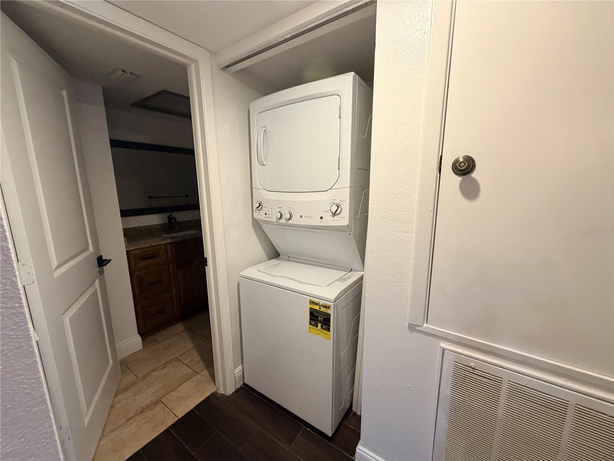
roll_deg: +0.4
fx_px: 248
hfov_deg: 102.1
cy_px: 230
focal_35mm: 14
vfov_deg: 85.7
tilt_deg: -9.9
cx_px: 307
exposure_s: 1/60
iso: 320
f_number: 2.2
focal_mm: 2.22
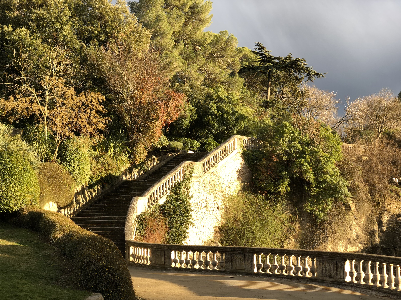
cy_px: 150
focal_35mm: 52
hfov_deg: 36.8
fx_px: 602
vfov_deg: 28.0
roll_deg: +1.7
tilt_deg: +6.3
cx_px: 200
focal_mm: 6
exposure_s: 1/50
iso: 16
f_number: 2.4
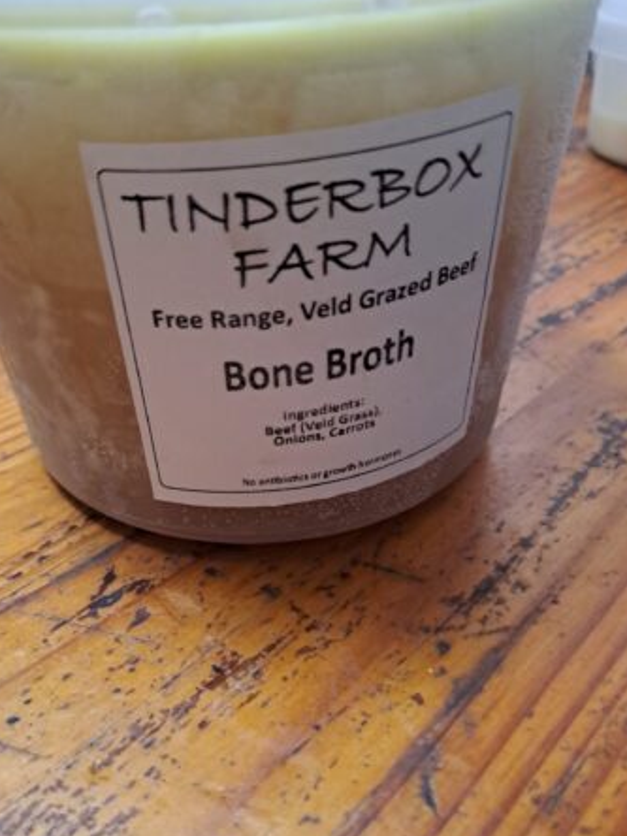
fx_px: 725
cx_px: 256
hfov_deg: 46.6
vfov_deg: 59.9
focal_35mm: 30
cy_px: 457
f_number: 1.8
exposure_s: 1/25
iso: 400
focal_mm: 4.65
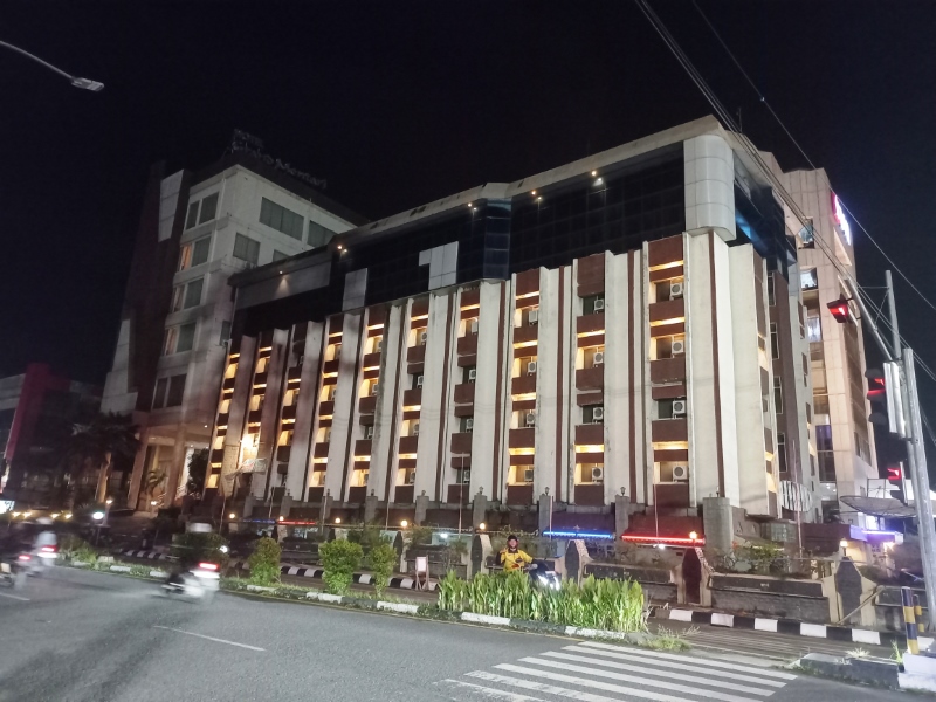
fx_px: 676
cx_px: 468
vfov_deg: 54.9
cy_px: 351
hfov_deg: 69.4
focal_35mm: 25
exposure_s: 1/16.7
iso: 1600
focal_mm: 4.6
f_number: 1.8
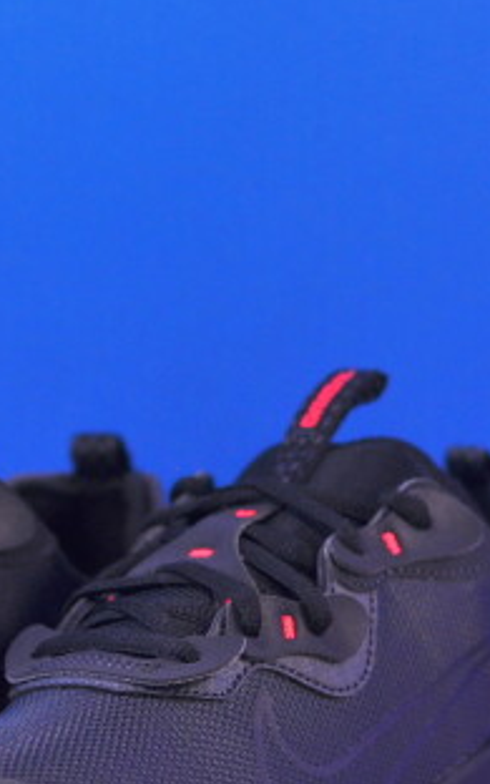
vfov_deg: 10.7
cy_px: 446
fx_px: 4188
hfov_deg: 6.7
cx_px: 15
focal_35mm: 196
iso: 250
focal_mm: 50
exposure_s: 1/320
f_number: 2.5
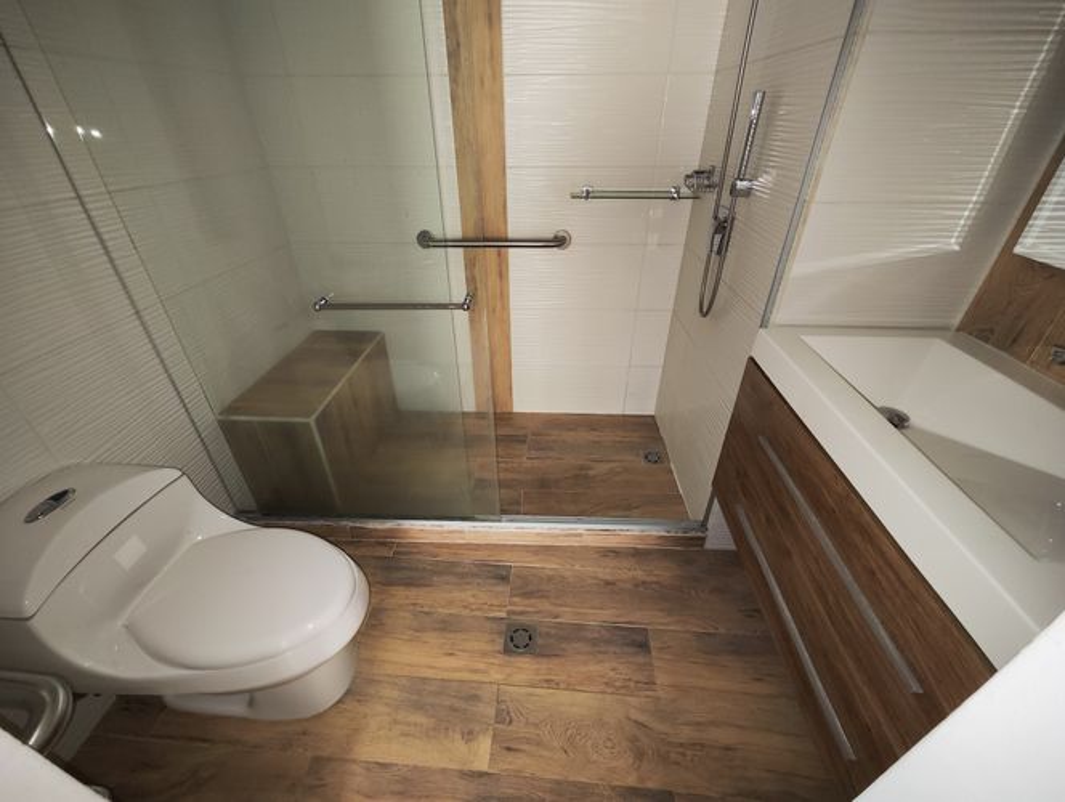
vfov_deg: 85.8
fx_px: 431
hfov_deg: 102.0
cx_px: 532
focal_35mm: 14
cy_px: 401
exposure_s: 1/17.1
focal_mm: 2.16
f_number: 2.2
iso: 1021
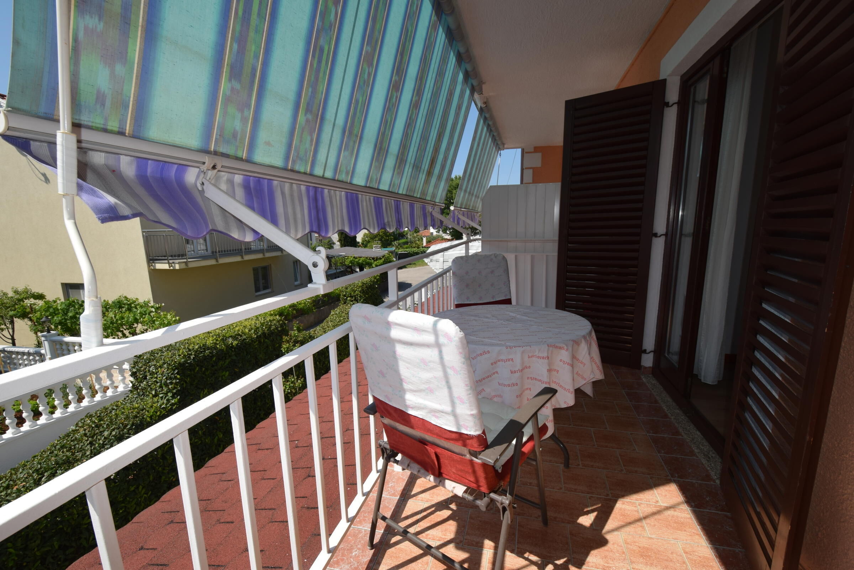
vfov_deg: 77.3
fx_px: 356
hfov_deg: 100.4
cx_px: 427
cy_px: 285
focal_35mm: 15
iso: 100
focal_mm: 10
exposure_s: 1/200
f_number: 9
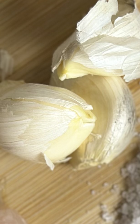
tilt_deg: -85.5
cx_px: 213
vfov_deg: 9.8
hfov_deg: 6.2
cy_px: 312
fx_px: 1270
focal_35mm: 208
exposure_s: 1/129
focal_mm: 6.86
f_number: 1.78
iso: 100
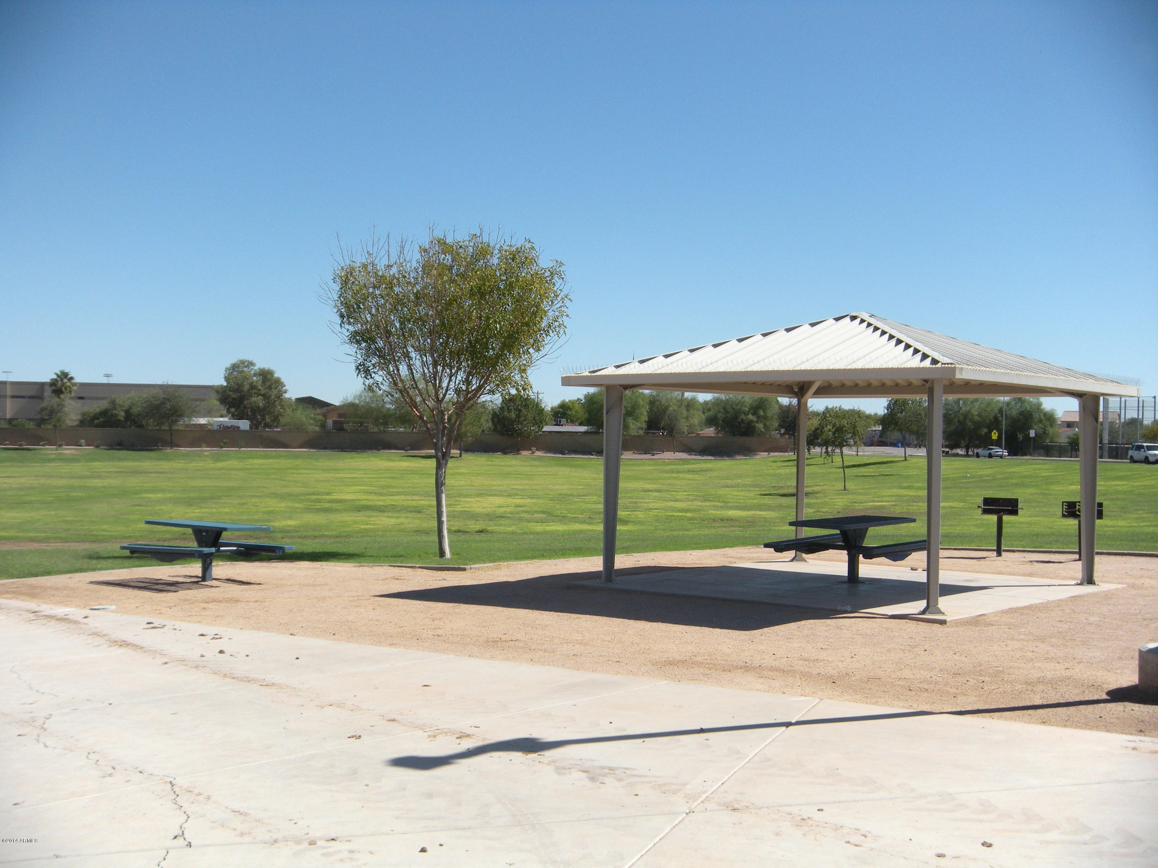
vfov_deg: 32.9
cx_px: 579
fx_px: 1472
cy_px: 434
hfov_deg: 42.9
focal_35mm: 44
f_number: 4
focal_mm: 7.4
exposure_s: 1/978
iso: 89
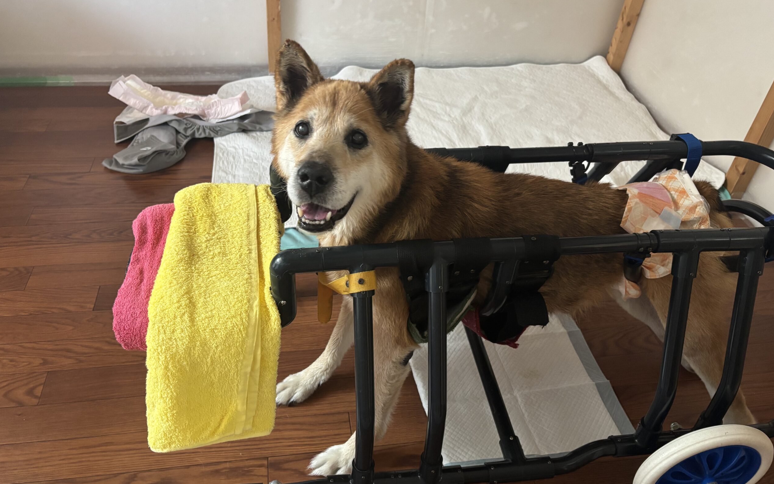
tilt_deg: -39.5
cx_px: 382
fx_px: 591
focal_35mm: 28
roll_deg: -5.0
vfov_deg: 44.5
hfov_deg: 66.5
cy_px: 229
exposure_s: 1/60
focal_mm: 5.96
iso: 400
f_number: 1.6
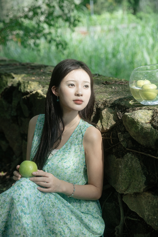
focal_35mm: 63
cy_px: 118
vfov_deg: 31.9
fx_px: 415
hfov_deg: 21.6
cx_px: 79
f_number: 3.5
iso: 400
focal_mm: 63
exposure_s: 1/320
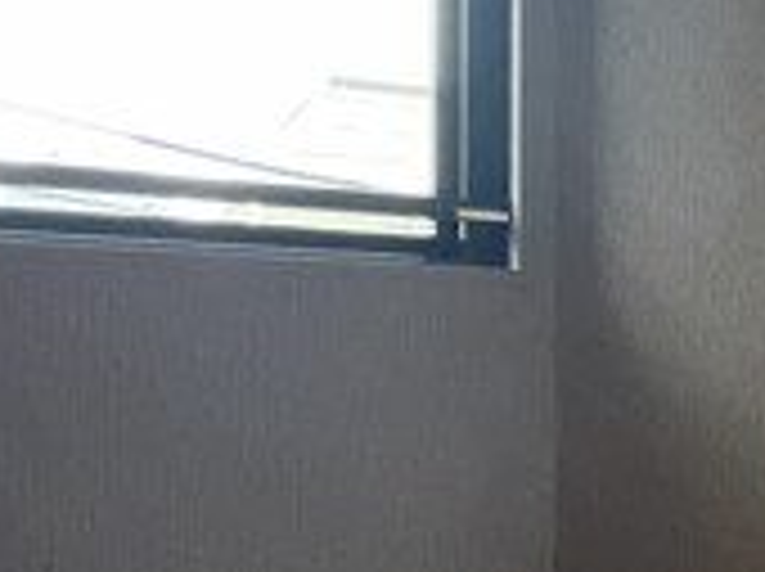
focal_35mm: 66
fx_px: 1457
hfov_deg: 21.3
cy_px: 405
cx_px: 1318
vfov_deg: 22.1
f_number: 2.4
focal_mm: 1.55
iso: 320
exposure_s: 1/78
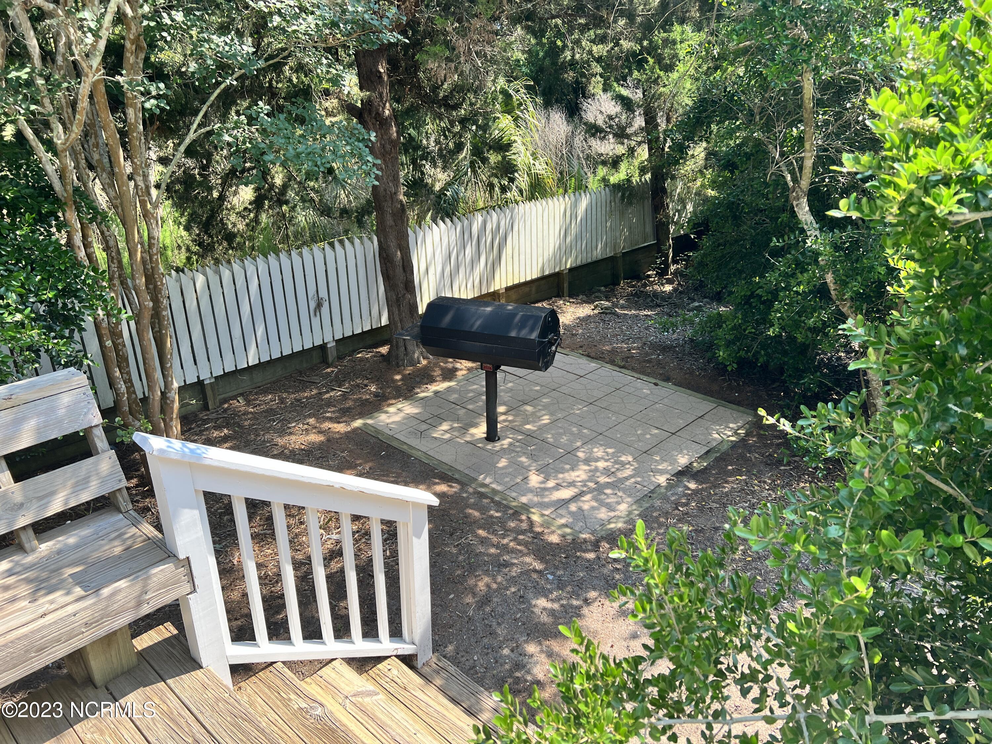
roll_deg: +1.0
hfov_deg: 67.3
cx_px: 496
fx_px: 745
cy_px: 372
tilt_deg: -25.0
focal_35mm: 26
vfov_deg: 53.1
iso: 50
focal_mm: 5.7
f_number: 1.5
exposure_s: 1/780
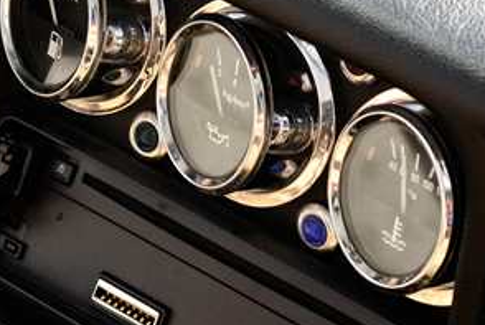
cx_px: 61
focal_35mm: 280
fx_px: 3778
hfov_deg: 7.3
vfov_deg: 4.9
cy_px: -91
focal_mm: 86
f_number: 8
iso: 125
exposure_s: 1/125
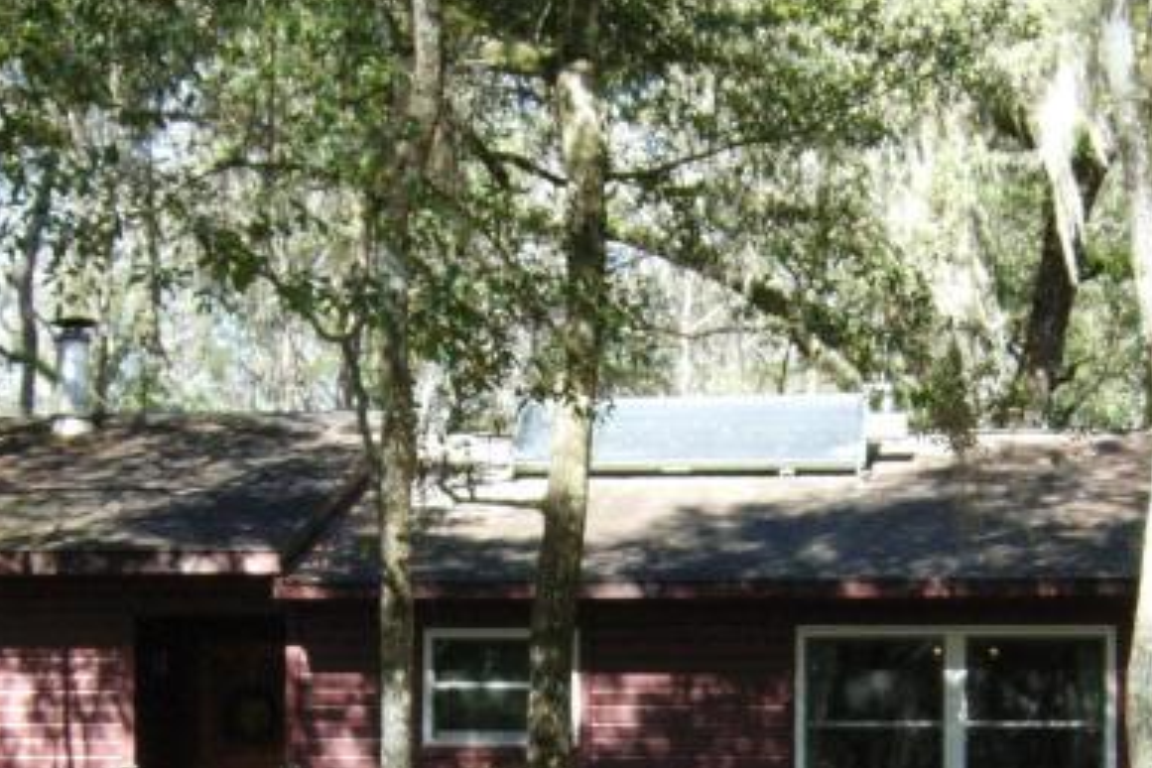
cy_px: 836
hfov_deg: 20.5
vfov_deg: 13.6
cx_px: 789
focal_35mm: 99
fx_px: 3168
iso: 200
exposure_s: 1/313
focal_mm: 7.5
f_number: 3.4
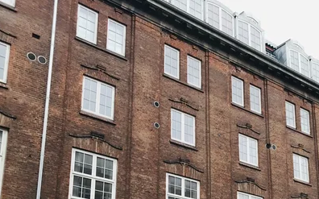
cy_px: 216
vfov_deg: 22.6
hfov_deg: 36.7
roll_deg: +2.3
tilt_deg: +15.9
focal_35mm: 54
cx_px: 235
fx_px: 469
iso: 20
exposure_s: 1/134
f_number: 1.8
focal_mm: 3.99
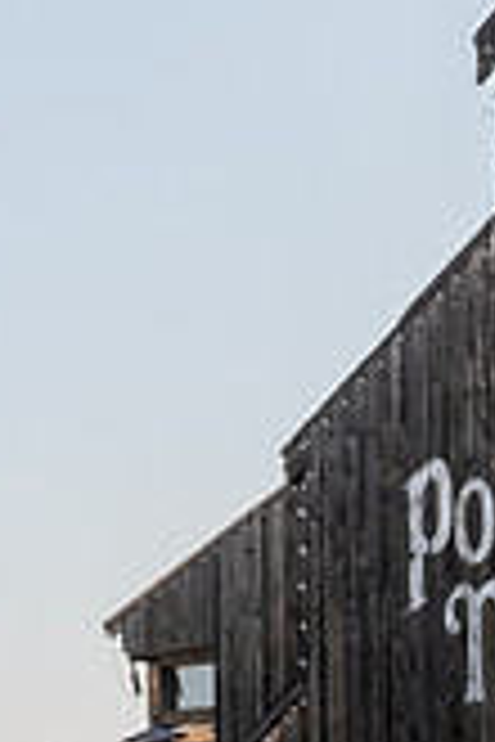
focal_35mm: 184
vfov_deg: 10.9
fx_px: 3795
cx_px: 1069
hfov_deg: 7.1
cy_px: 932
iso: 200
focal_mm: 26
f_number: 11
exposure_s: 1/160
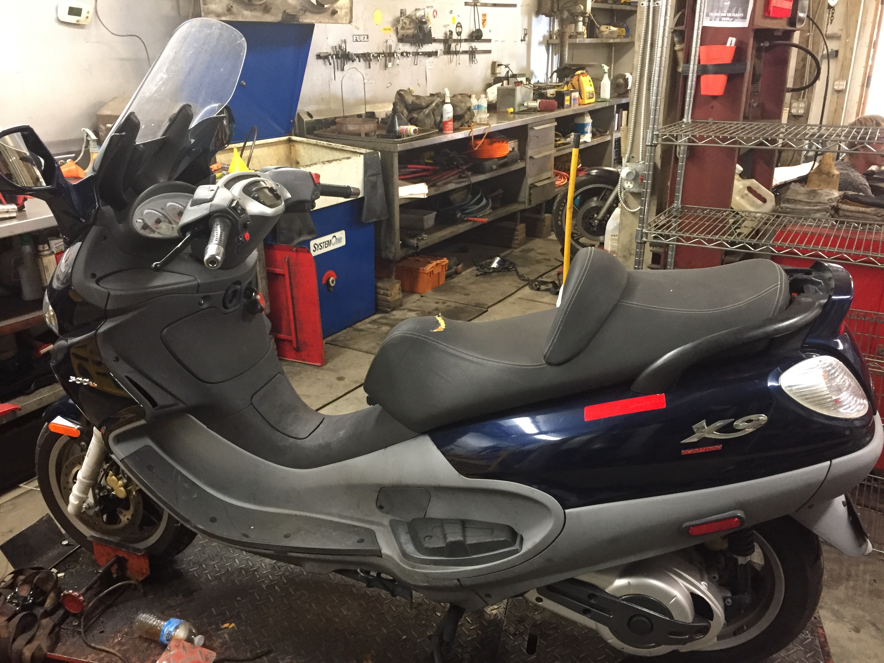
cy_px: 332
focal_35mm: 29
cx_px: 442
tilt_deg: -20.5
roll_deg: +2.8
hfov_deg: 61.7
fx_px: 741
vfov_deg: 48.2
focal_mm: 4.15
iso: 250
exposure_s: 1/30
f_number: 2.2
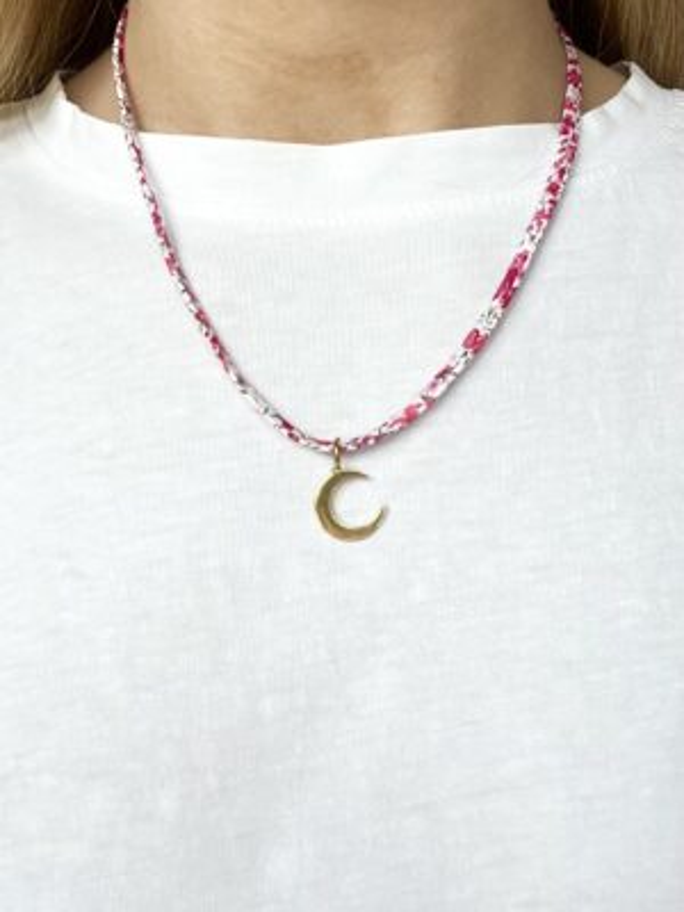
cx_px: 342
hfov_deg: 46.8
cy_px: 456
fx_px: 790
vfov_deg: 60.0
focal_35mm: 30
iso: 100
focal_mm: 2.71
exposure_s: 1/72
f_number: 2.2
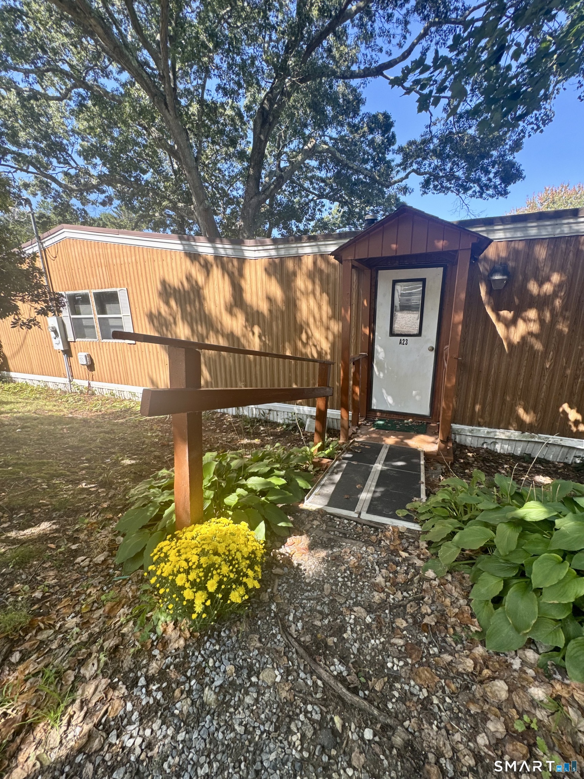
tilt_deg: -17.5
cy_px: 390
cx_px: 292
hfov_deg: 85.7
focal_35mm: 14
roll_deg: +2.7
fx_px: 315
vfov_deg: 102.1
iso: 40
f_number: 2.2
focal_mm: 2.22
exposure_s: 1/164
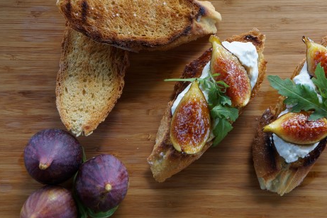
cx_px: 165
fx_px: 551
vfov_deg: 22.3
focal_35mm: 61
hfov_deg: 33.1
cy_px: 126
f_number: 5.6
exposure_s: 1/80
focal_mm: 31
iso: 100
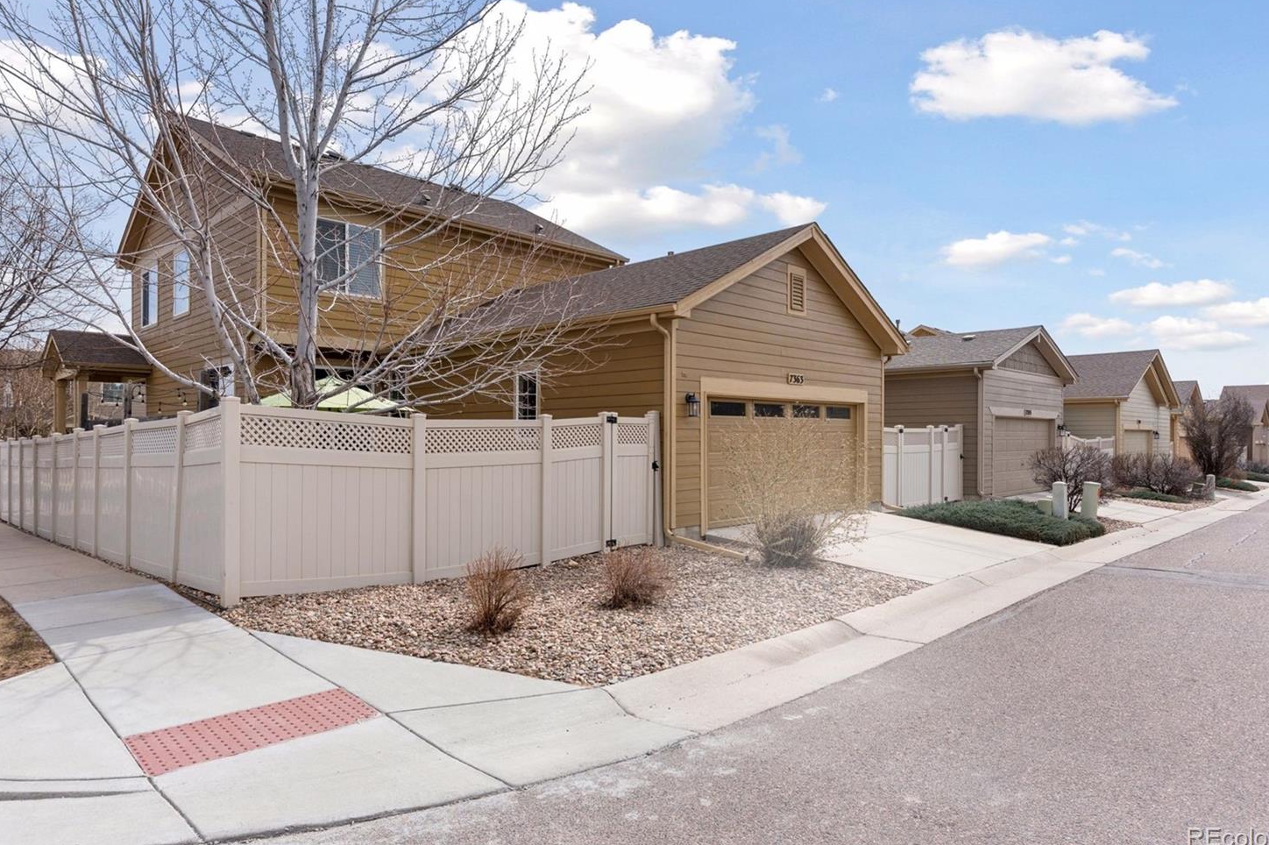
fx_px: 740
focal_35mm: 21
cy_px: 388
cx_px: 627
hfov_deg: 81.2
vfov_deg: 59.4
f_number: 8
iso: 400
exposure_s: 1/1250
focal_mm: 19
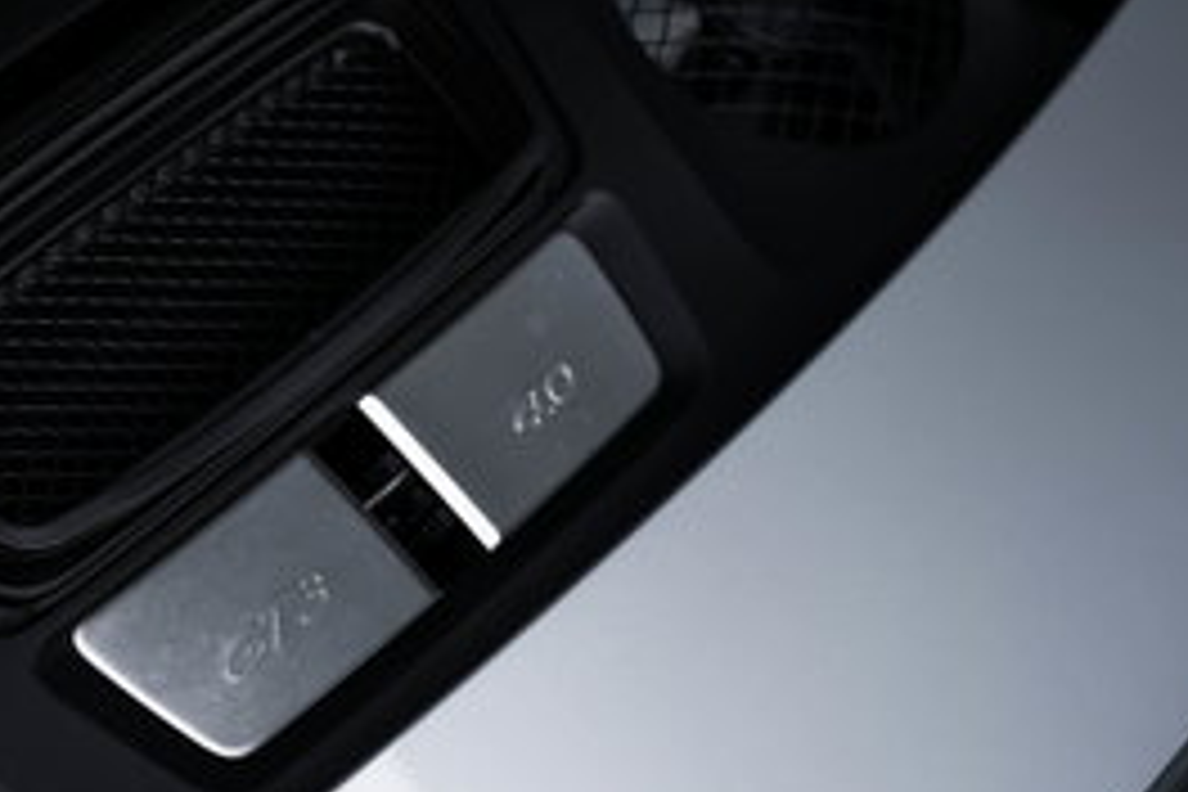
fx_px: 3366
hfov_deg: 19.7
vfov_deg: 13.4
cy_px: 603
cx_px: 166
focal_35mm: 102
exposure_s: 1/125
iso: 250
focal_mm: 35
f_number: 3.2
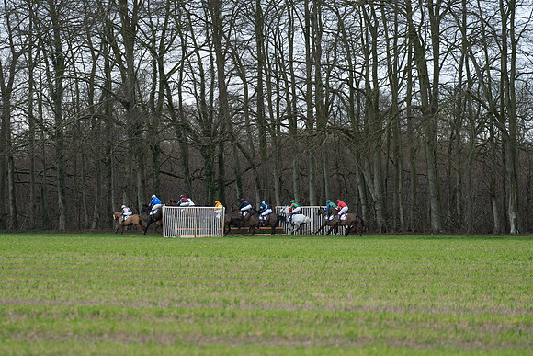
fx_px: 4442
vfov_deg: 4.6
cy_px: 178
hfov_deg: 6.9
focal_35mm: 300
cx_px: 266
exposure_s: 1/2000
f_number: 2.8
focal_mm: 200
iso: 800
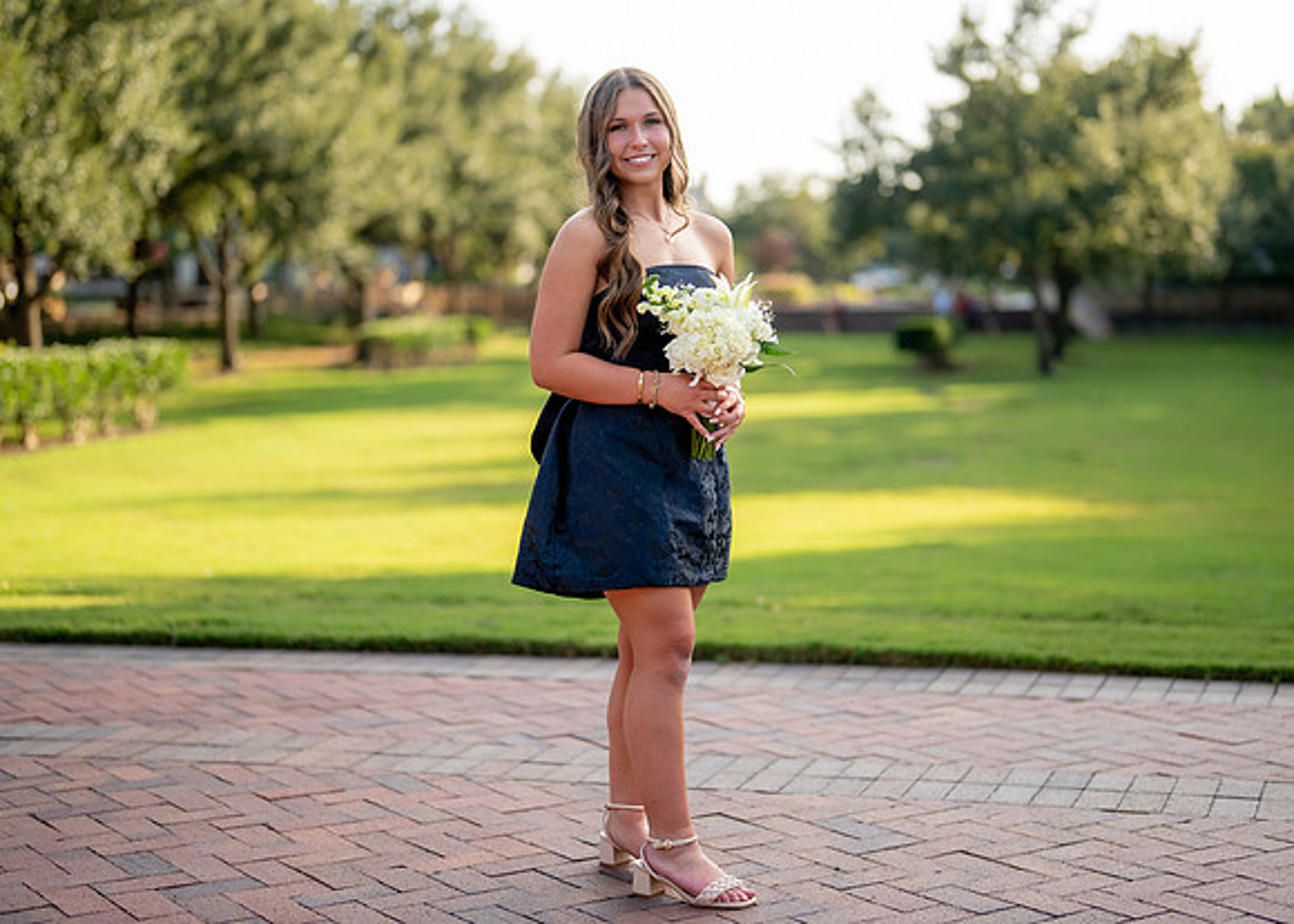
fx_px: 2256
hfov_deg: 32.0
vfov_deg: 23.1
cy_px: 449
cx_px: 673
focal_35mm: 61
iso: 200
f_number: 1.2
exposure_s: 1/2500
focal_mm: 50
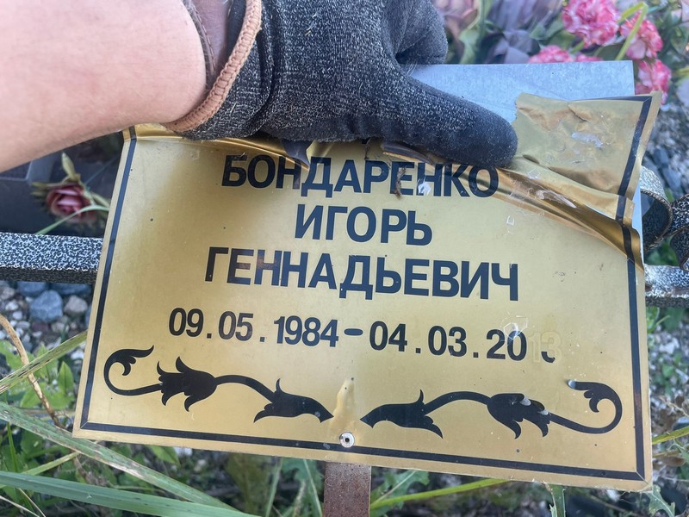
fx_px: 518
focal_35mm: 26
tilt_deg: -61.2
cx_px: 344
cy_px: 258
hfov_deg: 67.3
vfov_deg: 53.1
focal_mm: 4.2
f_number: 1.6
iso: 32
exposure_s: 1/121
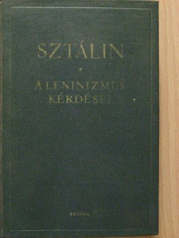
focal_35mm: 70
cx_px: 90
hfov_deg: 21.0
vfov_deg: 27.8
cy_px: 119
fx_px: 482
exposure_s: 1/150
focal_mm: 11.7
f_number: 4
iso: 800
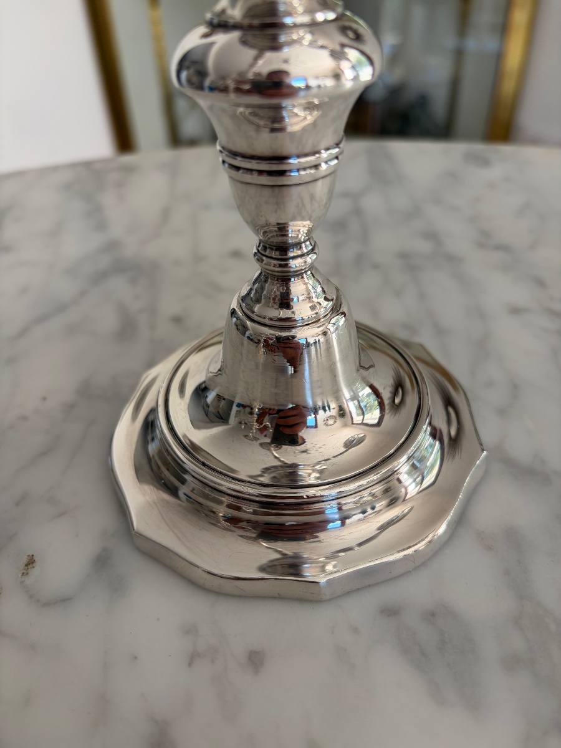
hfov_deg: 53.1
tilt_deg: -38.8
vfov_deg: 67.3
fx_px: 562
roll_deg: +3.0
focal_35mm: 26
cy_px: 374
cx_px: 280
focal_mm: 5.96
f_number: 1.6
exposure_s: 1/194
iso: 40
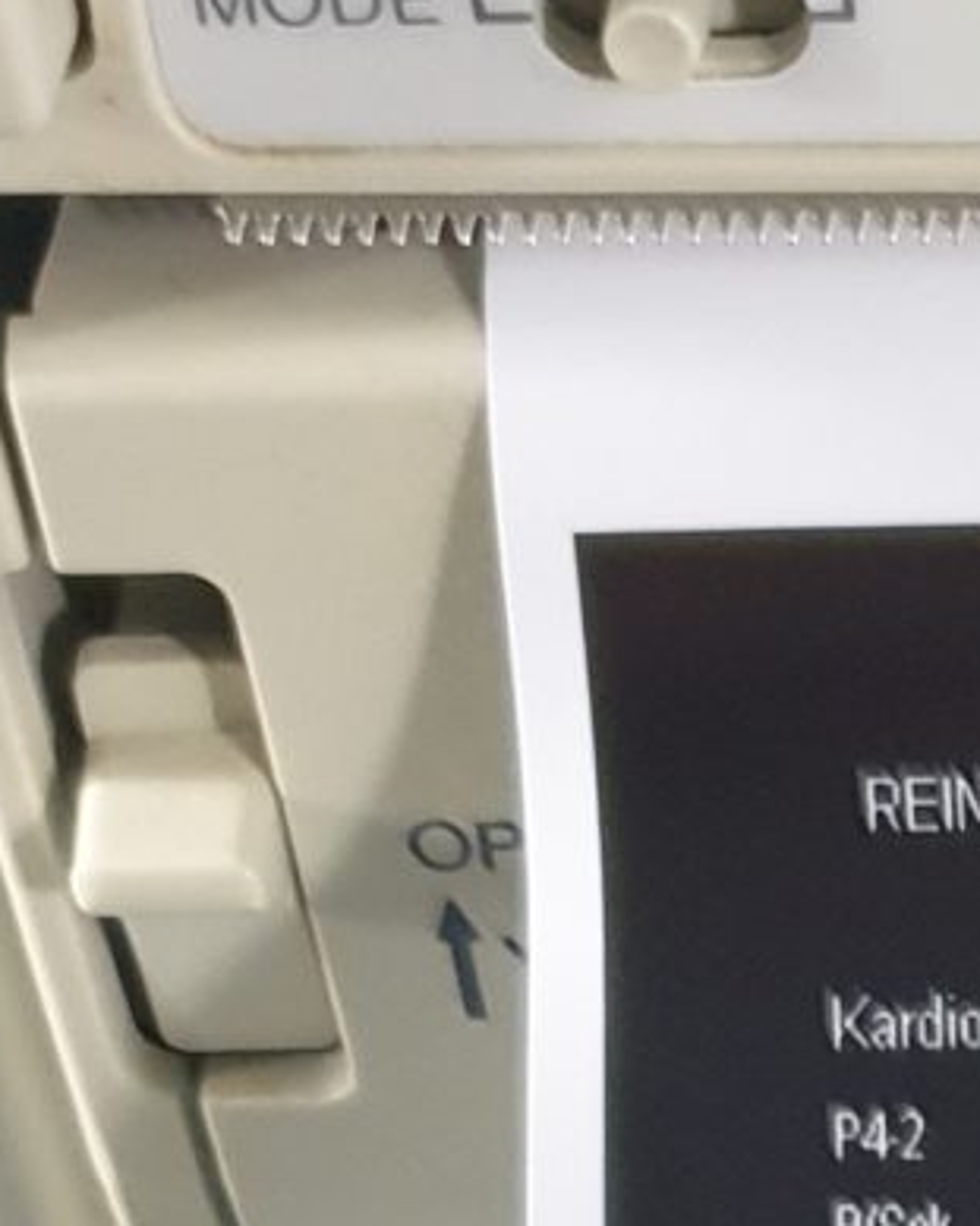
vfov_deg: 10.7
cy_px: 2288
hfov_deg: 8.8
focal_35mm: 167
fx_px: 6057
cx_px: 1935
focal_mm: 4.3
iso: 320
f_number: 1.5
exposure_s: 1/33
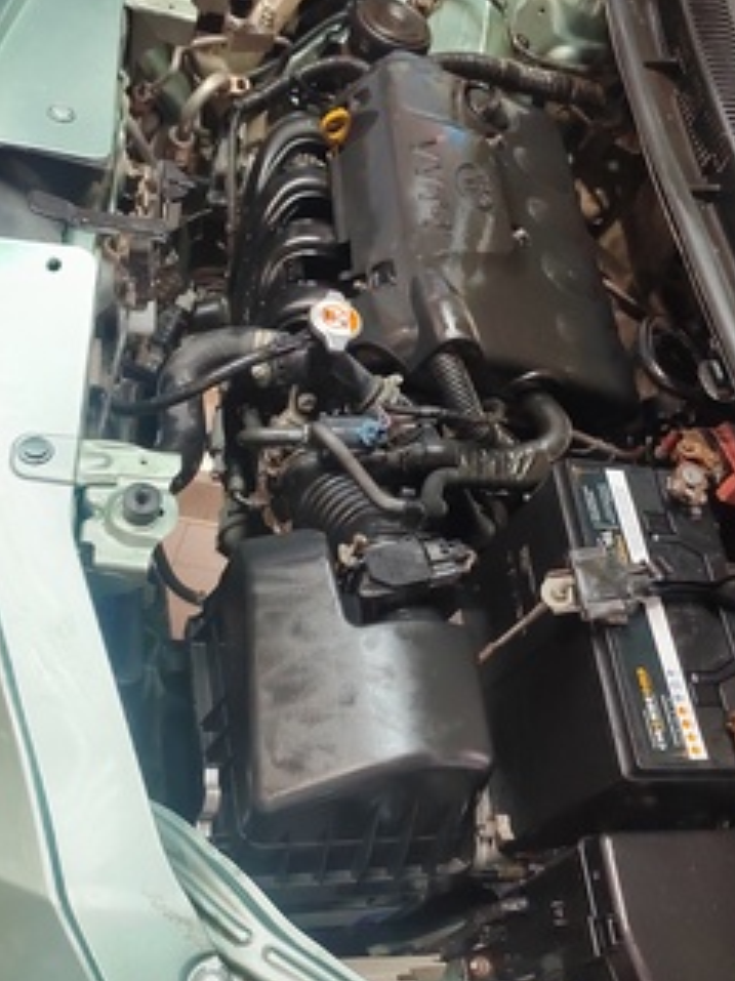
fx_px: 935
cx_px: 423
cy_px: 490
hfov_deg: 42.8
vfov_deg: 55.4
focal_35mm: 33
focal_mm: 5.52
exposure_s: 1/50
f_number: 1.9
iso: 678
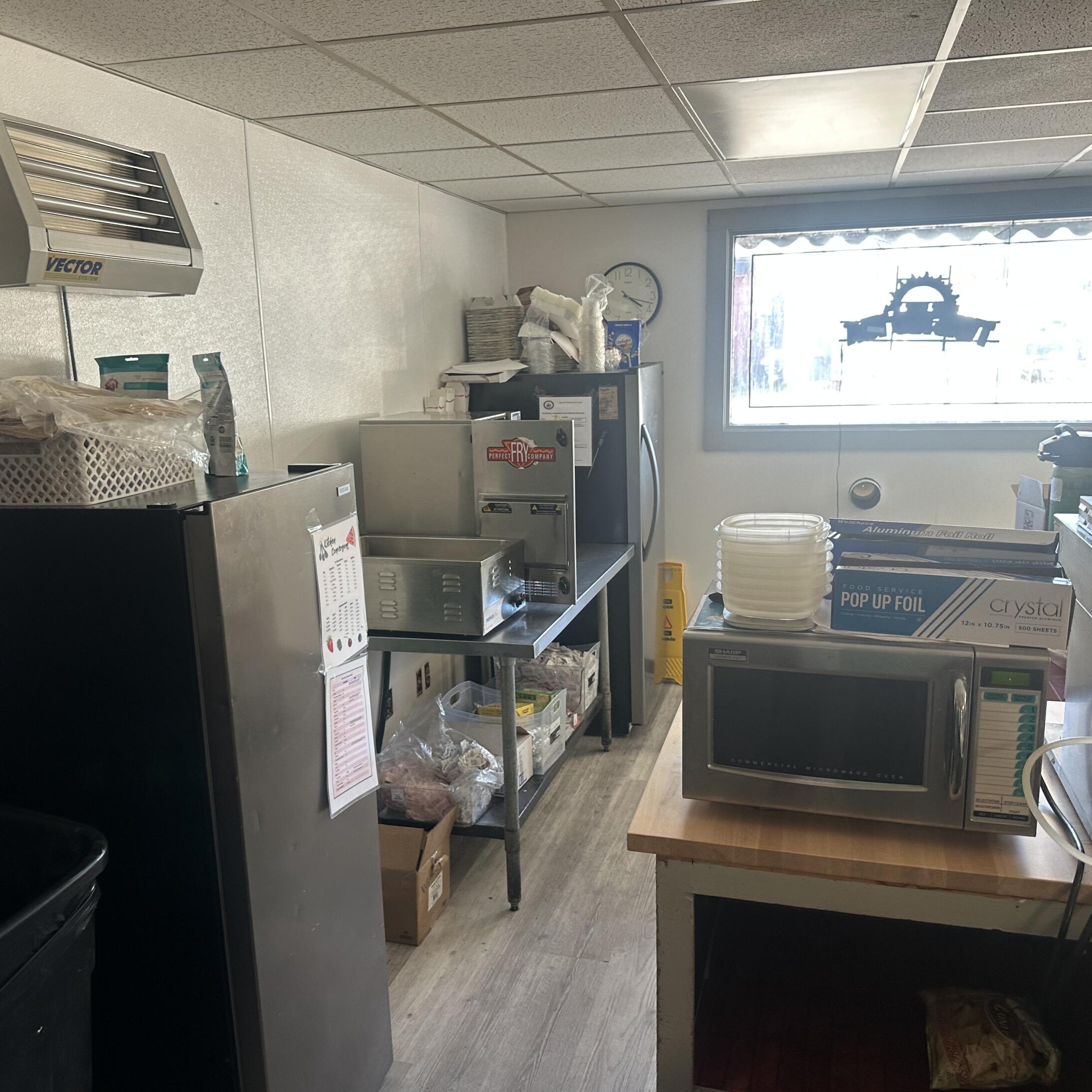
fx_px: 1035
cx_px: 524
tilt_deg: -9.0
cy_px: 556
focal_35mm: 29
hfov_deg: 55.6
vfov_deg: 55.6
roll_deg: +1.3
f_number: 1.78
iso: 125
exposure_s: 1/60
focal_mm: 6.86
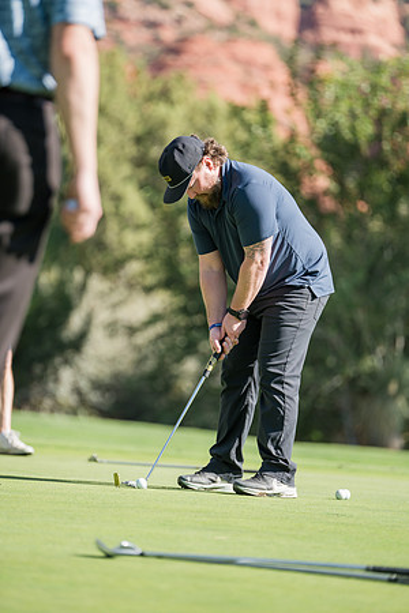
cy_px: 306
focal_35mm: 166
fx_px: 2829
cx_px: 204
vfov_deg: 12.4
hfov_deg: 8.3
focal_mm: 166
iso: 250
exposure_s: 1/2000
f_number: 2.8
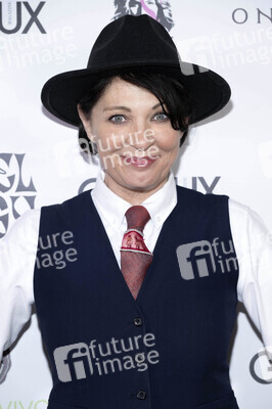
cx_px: 136
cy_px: 204
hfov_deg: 15.2
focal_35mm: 90
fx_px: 1022
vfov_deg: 22.6
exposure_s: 1/200
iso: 800
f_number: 5.6
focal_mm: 90
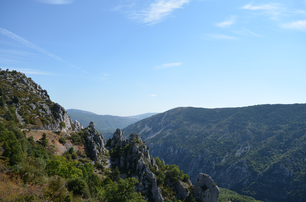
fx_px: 229
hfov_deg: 67.5
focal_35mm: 27
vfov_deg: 47.7
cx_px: 153
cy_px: 101
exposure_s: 1/640
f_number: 5
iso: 100
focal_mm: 18
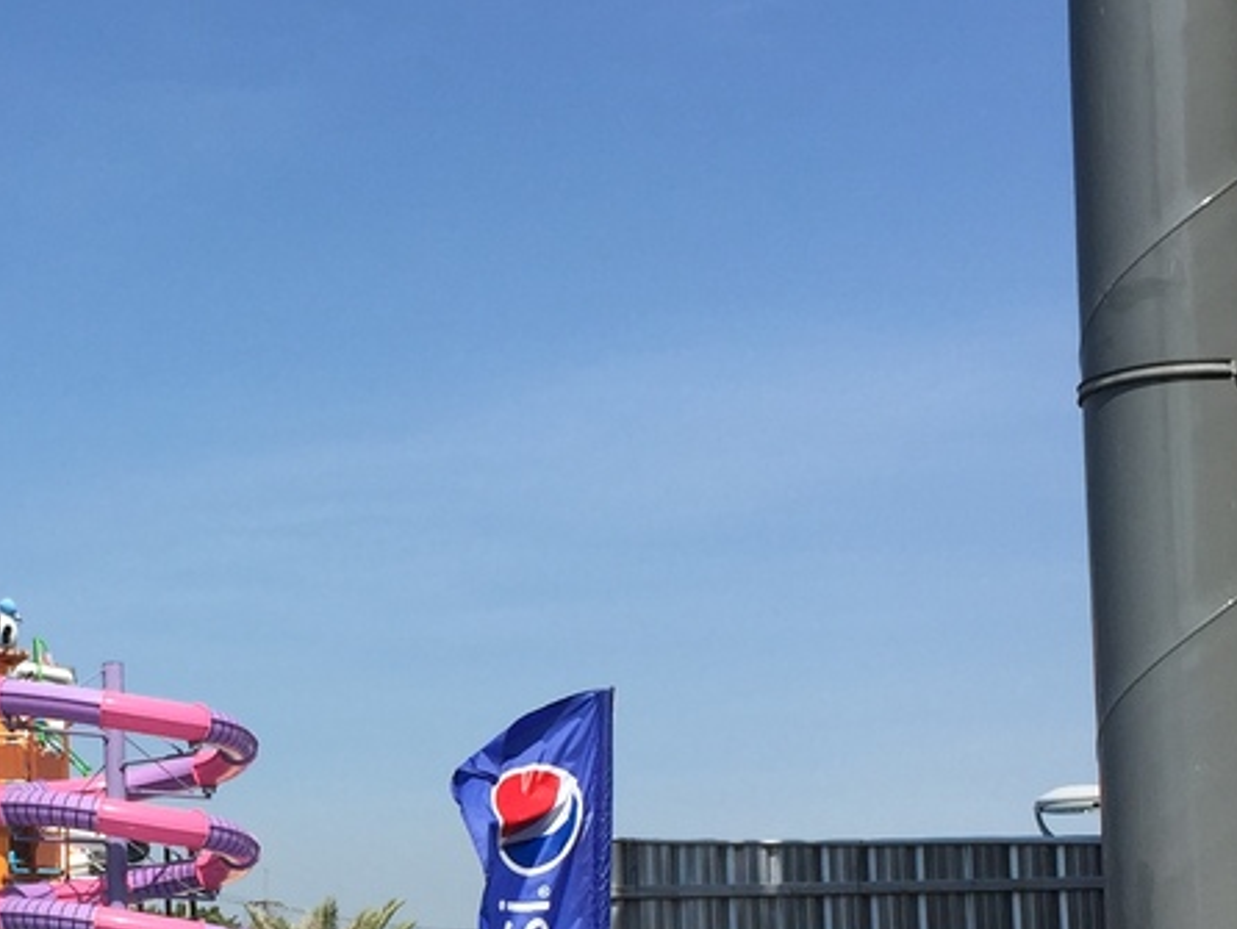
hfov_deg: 24.6
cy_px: 846
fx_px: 2789
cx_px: 233
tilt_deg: +3.5
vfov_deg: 18.6
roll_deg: -0.3
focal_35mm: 78
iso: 32
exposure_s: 1/2198
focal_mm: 4.15
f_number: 2.2
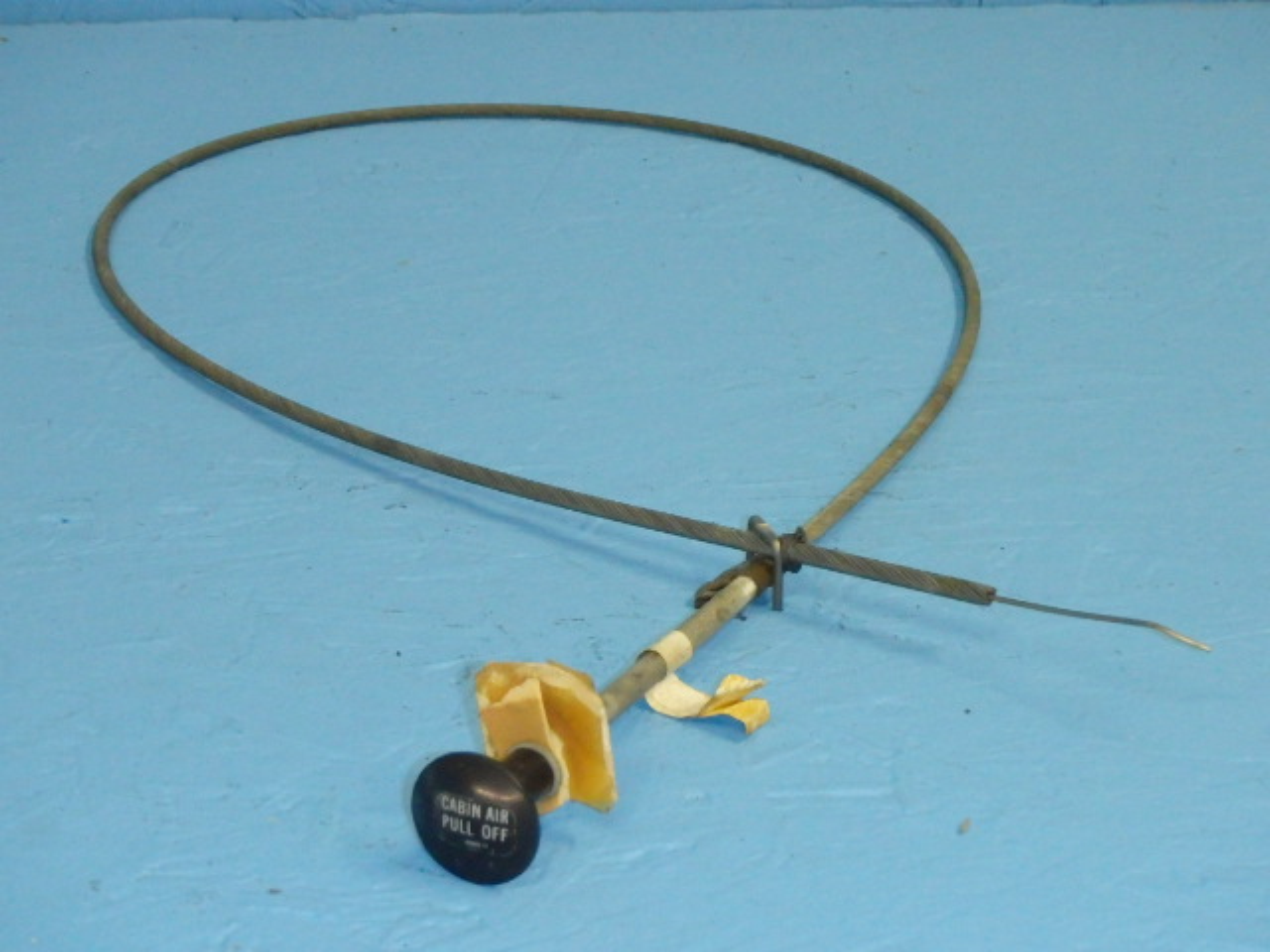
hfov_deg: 26.7
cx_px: 635
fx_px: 2678
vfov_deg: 20.2
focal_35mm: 73
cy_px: 476
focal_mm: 13.1
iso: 1600
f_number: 5.7
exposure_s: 1/30
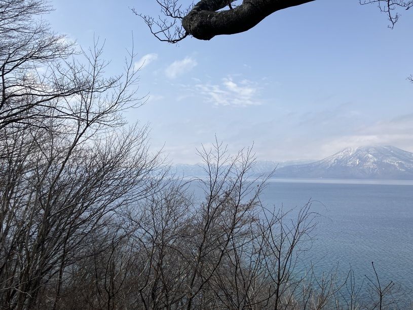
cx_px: 206
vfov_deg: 49.7
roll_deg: +0.0
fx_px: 334
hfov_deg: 63.5
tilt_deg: +4.3
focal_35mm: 28
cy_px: 155
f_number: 1.8
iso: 32
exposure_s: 1/3040
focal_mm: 3.99
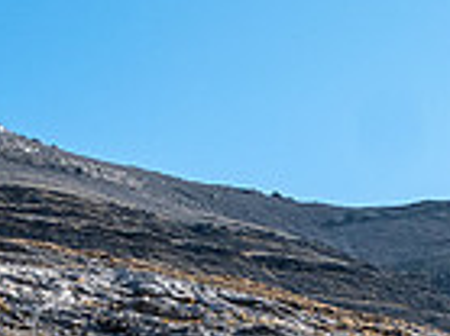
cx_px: 117
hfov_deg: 19.5
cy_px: 690
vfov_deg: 12.8
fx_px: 1299
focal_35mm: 100
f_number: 8
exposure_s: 1/250
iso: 200
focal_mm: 12
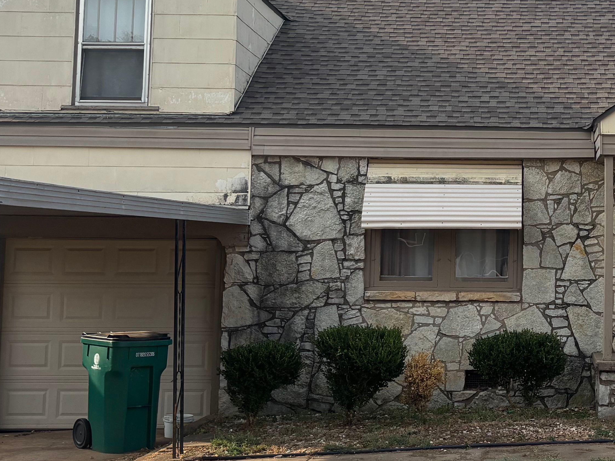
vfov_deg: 22.2
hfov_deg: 28.5
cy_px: 166
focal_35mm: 66
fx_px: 1173
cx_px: 532
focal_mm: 5.96
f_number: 1.6
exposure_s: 1/2024
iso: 50
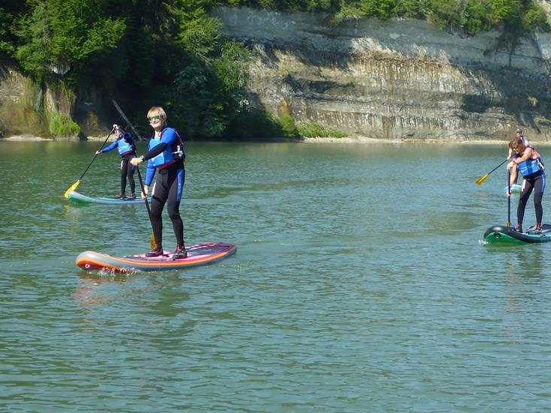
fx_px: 1178
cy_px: 152
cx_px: 341
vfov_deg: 19.9
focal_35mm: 74
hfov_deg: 26.3
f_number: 4.7
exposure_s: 1/500
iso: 160
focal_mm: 9.1
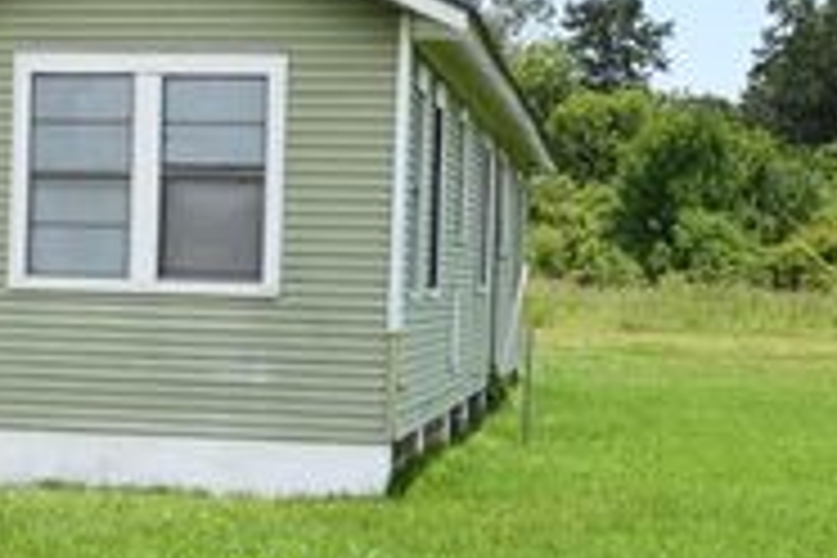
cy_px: 358
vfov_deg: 14.1
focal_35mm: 97
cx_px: 58
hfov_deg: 20.5
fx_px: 2255
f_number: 11
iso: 320
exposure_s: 1/250
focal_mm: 36
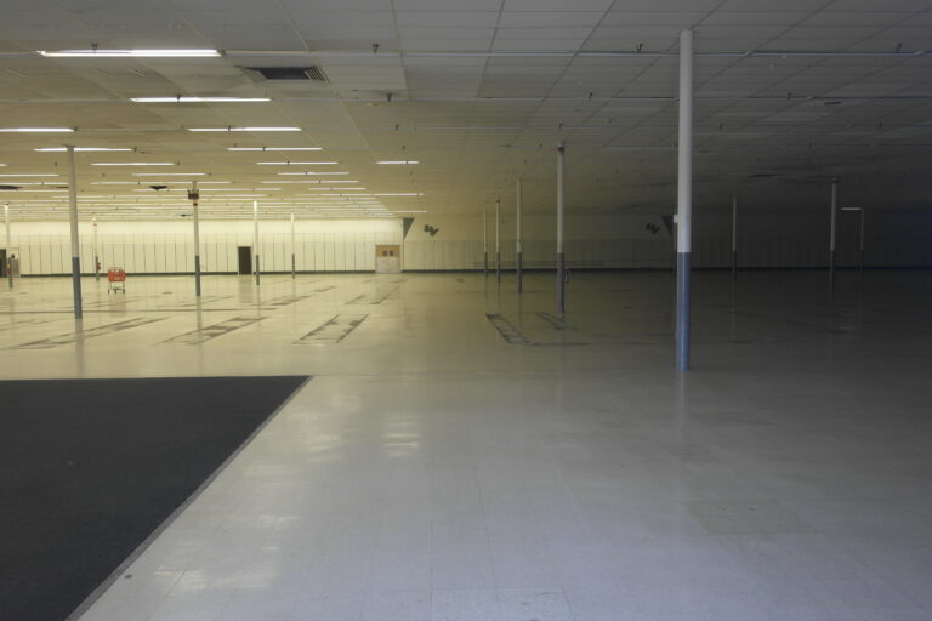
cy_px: 310
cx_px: 466
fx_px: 777
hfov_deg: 61.9
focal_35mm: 30
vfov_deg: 43.6
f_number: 3.5
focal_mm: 20
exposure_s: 1/80
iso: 400
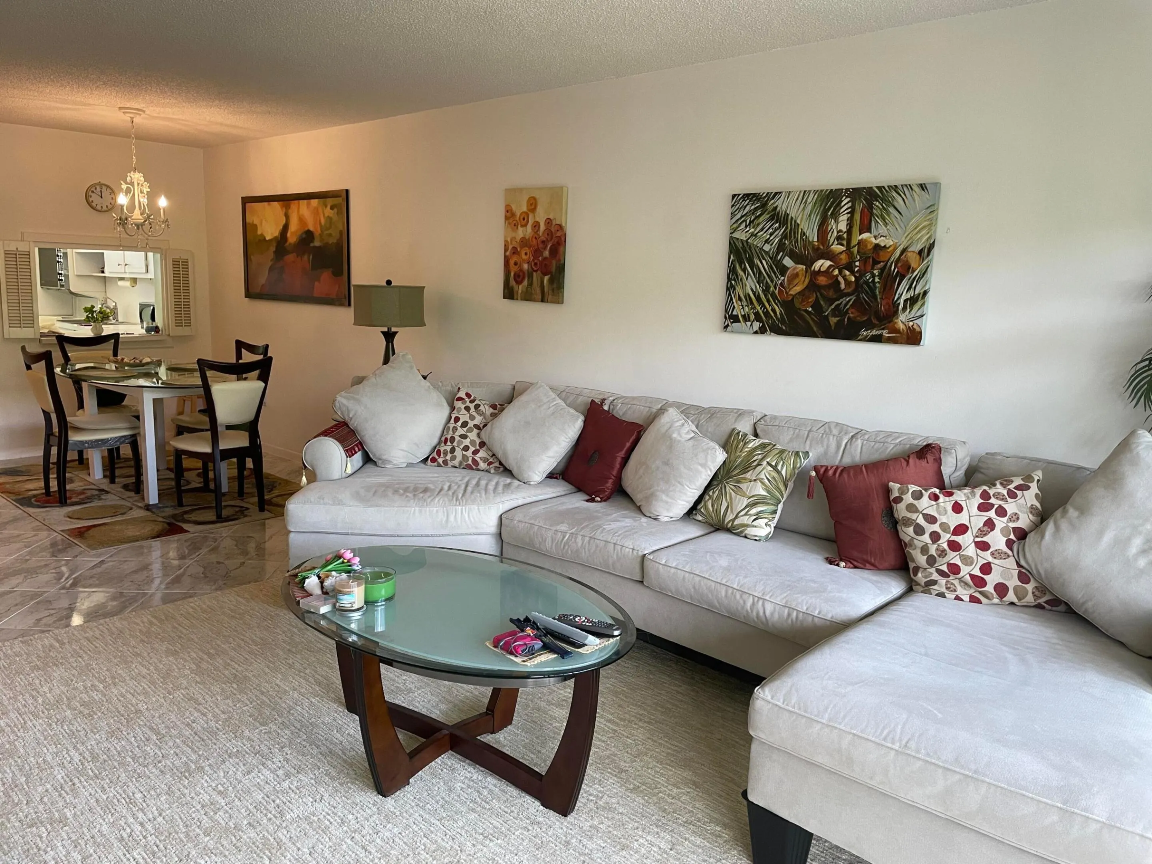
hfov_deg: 67.3
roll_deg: -2.1
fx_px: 865
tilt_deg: -9.2
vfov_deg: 53.1
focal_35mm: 26
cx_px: 576
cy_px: 432
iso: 100
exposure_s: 1/60
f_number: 1.6
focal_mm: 4.2
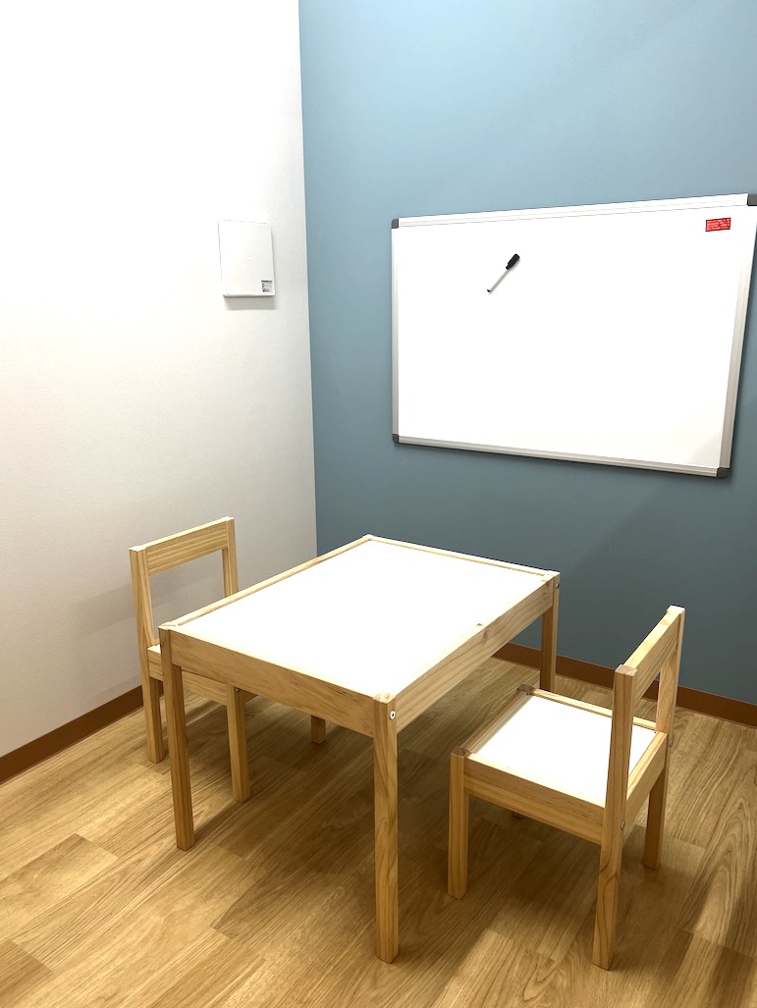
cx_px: 380
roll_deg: +0.6
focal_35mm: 27
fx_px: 787
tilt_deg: -15.5
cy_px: 505
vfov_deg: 65.3
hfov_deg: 51.4
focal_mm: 5.7
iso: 50
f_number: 1.5
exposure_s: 1/121
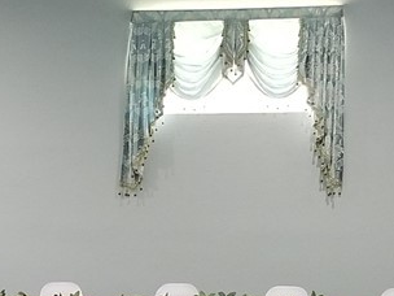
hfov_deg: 14.0
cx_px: -74
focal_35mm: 137
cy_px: 425
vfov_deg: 10.5
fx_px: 1559
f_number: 1.7
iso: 250
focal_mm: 4.3
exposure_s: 1/24
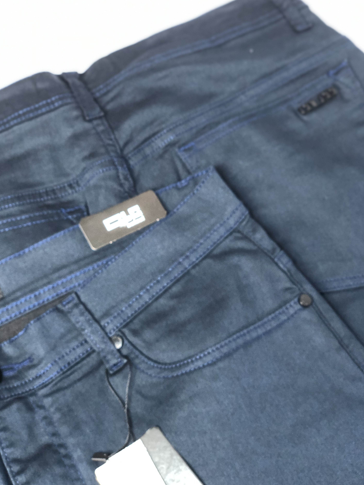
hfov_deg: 26.1
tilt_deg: -67.0
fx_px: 785
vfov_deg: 34.3
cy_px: 231
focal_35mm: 56
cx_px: 172
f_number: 2.4
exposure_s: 1/24
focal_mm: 6
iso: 125
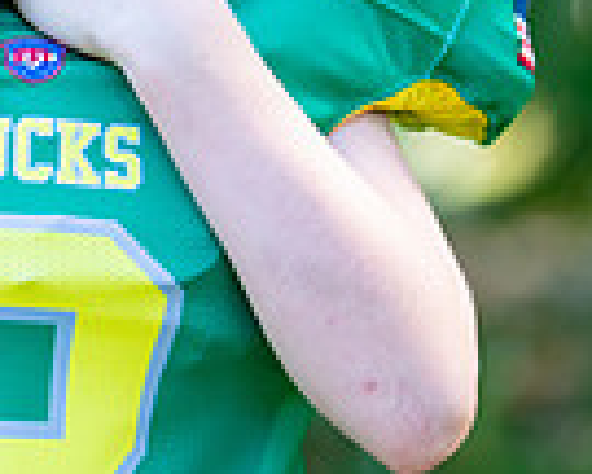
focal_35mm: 276
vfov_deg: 5.6
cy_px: 7
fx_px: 4836
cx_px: 83
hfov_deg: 7.0
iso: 100
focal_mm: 50
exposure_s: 1/1000
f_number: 1.2
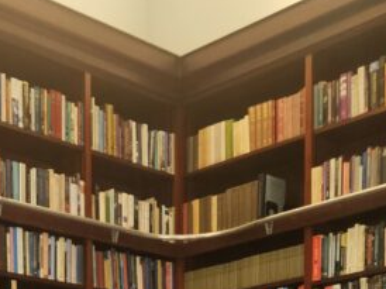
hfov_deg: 22.4
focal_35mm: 86
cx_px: 59
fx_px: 958
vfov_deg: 14.8
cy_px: 531
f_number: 1.8
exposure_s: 1/100
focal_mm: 5.4
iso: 200
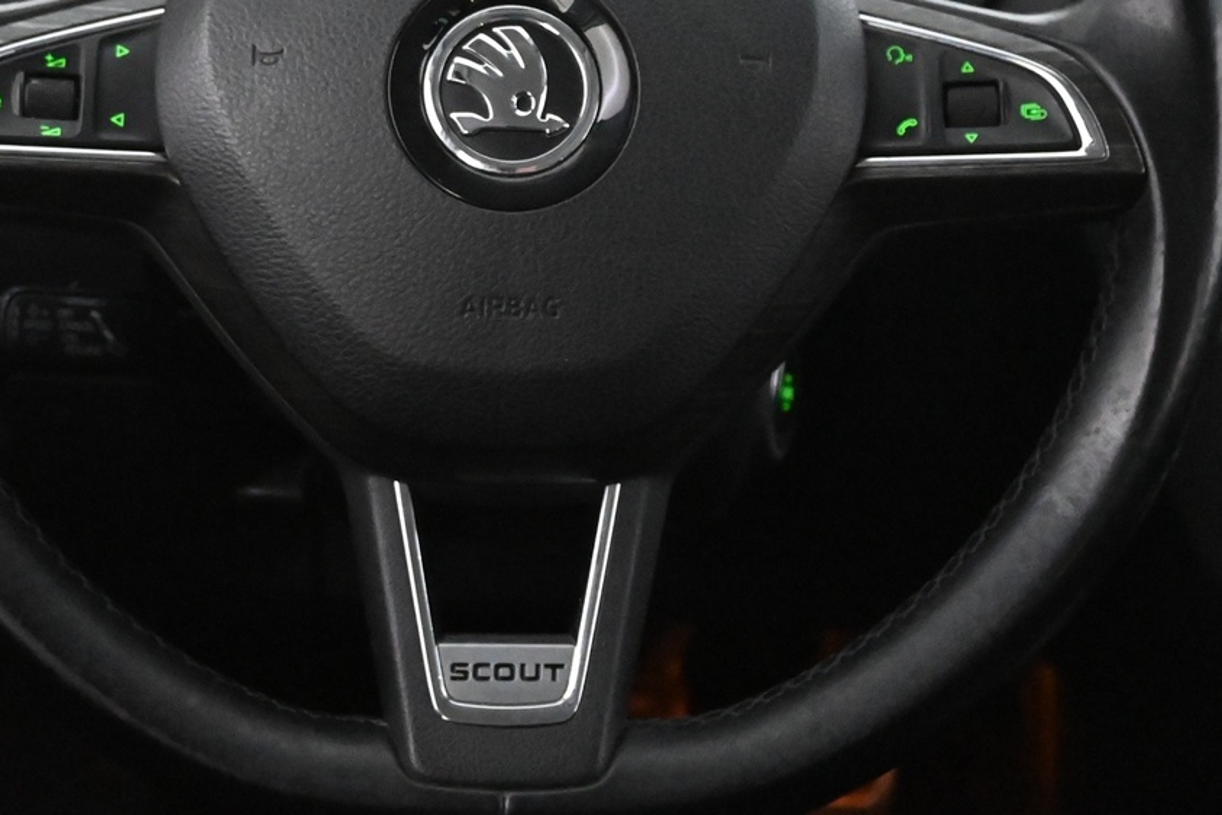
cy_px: 136
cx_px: 508
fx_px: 2443
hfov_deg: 28.0
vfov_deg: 18.7
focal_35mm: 72
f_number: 4.2
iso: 9000
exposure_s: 1/40
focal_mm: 25
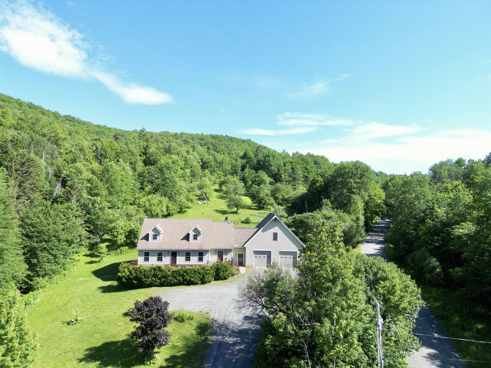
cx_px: 246
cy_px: 184
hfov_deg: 71.6
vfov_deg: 56.8
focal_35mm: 24
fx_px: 340
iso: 110
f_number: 1.7
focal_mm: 6.72
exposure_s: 1/1000
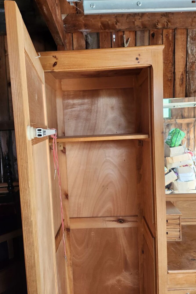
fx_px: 196
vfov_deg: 73.7
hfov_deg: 53.1
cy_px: 147
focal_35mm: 24
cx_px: 99
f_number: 1.8
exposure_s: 1/180
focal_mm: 5.4
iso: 200
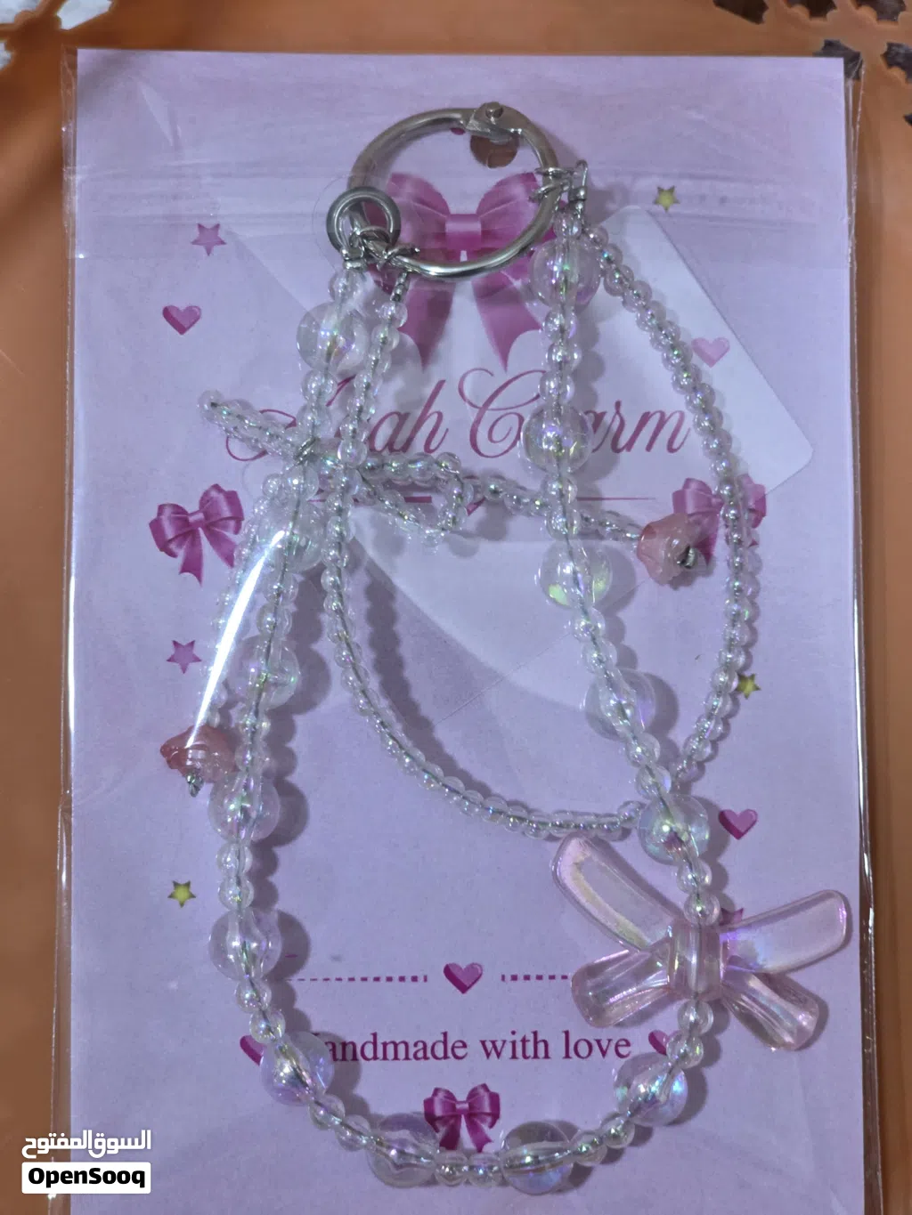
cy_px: 608
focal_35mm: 69
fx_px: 2423
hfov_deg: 21.3
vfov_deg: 28.2
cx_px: 456
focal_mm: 7.9
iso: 320
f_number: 2.4
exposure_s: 1/33.3
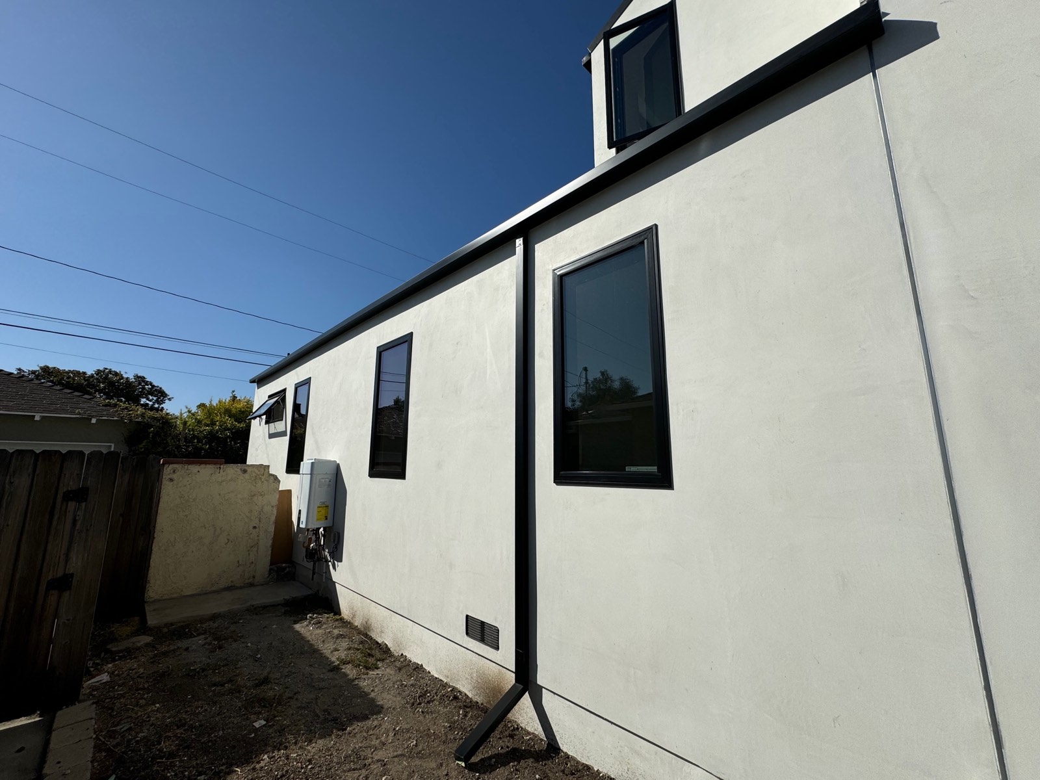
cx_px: 520
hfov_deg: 102.1
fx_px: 421
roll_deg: -0.4
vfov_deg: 85.7
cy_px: 390
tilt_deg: +10.7
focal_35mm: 14
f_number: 2.2
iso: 40
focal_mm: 2.22
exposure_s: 1/4630
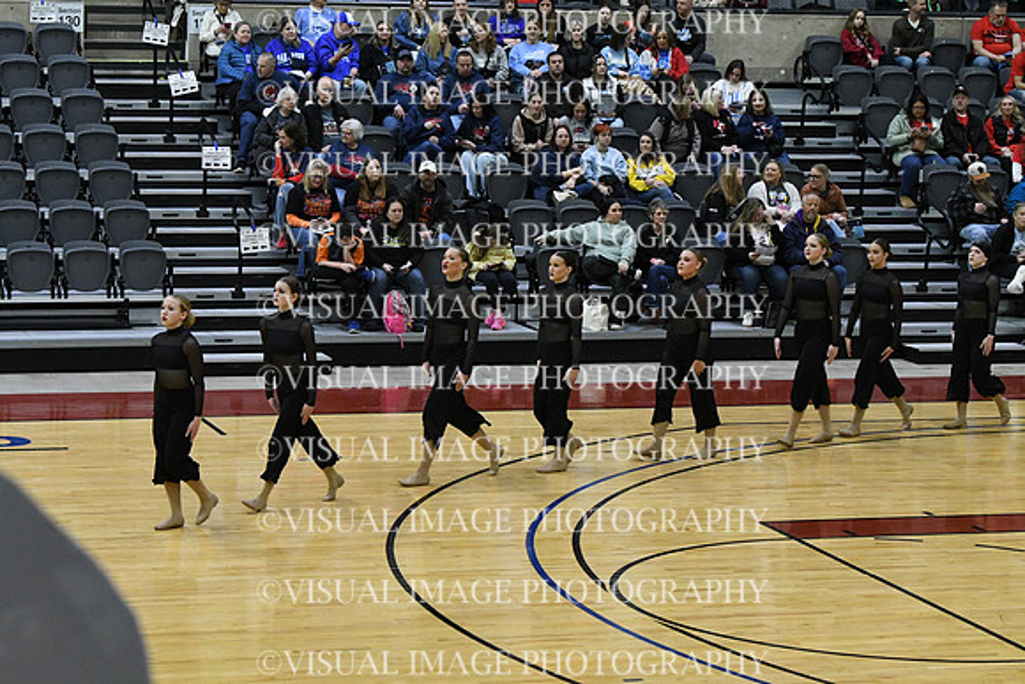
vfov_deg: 12.7
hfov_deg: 18.9
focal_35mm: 108
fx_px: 3076
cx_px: 512
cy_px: 342
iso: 5000
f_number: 4
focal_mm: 72
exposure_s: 1/500
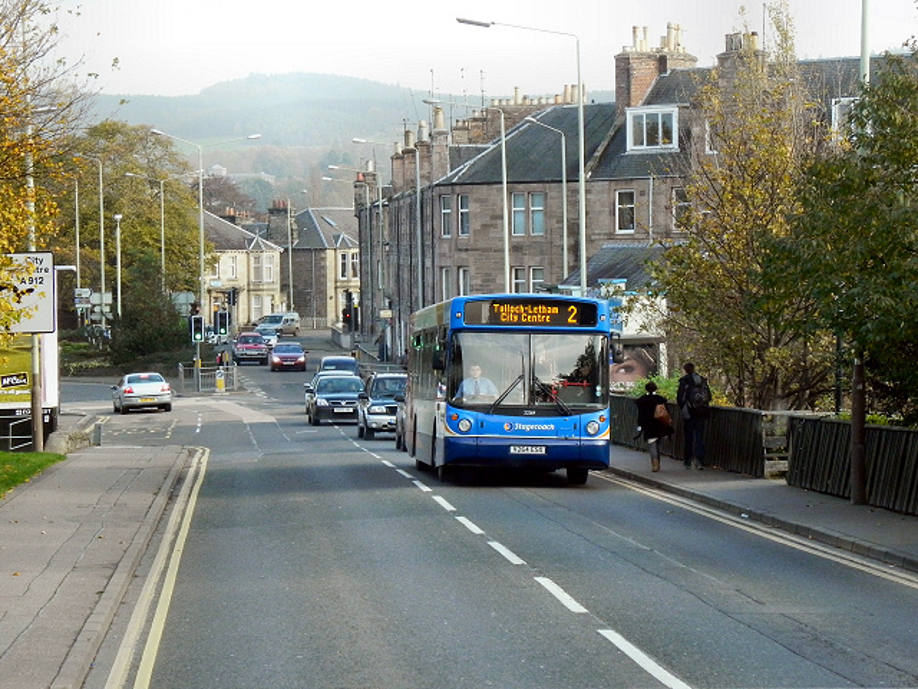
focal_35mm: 129
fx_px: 3421
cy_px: 344
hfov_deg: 15.3
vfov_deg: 11.5
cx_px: 459
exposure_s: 1/205
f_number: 4.5
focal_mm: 23
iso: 400
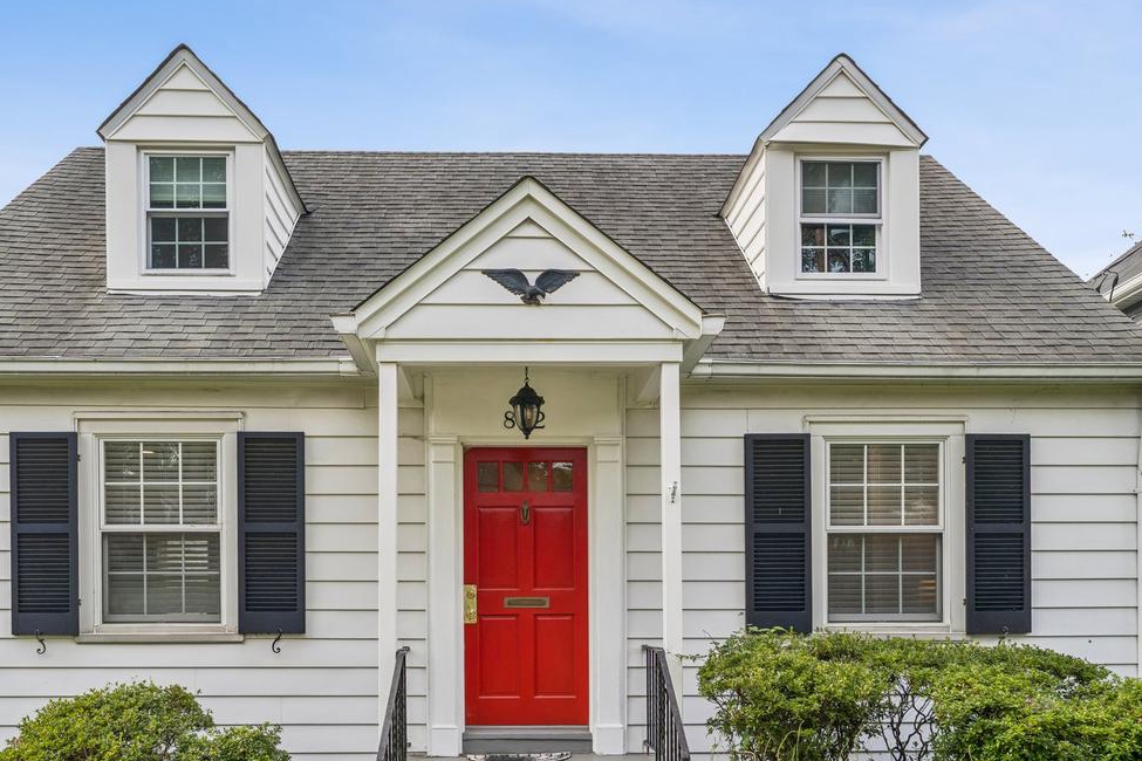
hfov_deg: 58.6
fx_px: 1016
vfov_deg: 40.6
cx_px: 535
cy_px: 500
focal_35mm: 32
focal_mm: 21.7
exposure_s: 1/320
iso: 200
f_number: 5.6
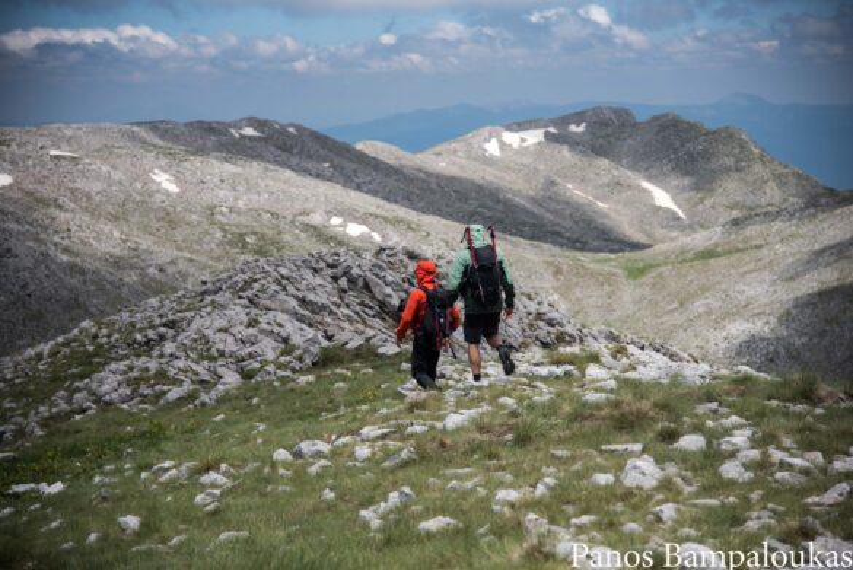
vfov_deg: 15.9
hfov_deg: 23.6
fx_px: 2039
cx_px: 426
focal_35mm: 86
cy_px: 285
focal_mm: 86
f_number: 4
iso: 100
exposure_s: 1/1600
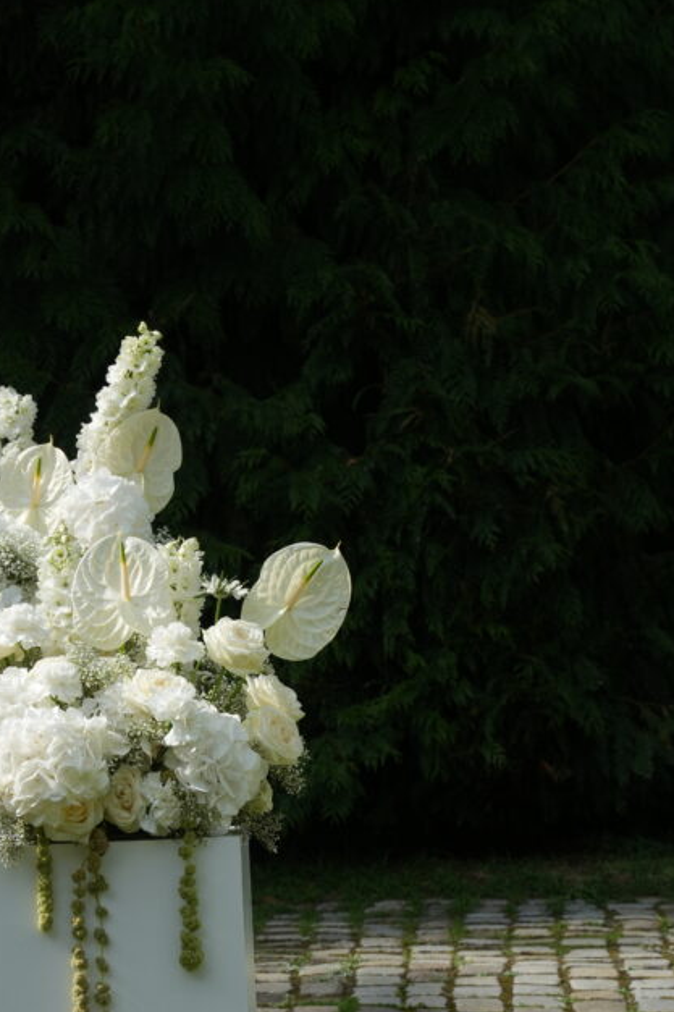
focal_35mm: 108
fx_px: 3034
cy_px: 705
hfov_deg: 12.6
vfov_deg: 18.9
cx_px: 127
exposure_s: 1/400
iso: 200
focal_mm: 66
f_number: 9
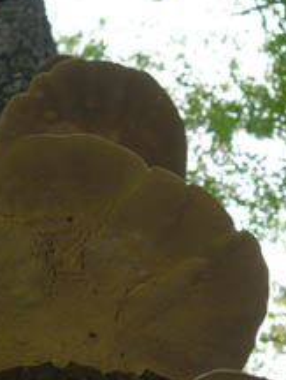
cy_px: 271
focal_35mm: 79
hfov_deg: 18.7
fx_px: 867
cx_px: 88
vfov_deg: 24.5
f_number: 2.8
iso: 100
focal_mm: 8
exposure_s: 1/54.5
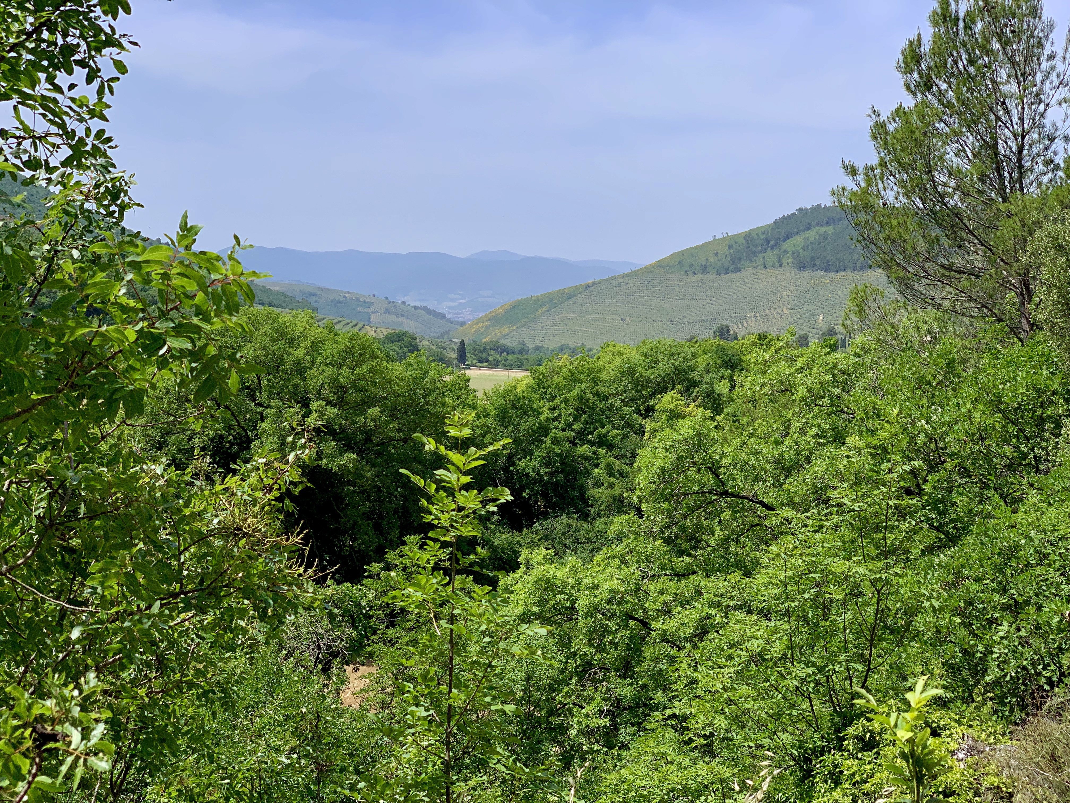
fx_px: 1607
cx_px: 535
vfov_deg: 28.0
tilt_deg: -2.2
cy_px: 402
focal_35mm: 52
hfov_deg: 36.8
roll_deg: +0.6
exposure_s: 1/2398
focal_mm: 6
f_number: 2.4
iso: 16
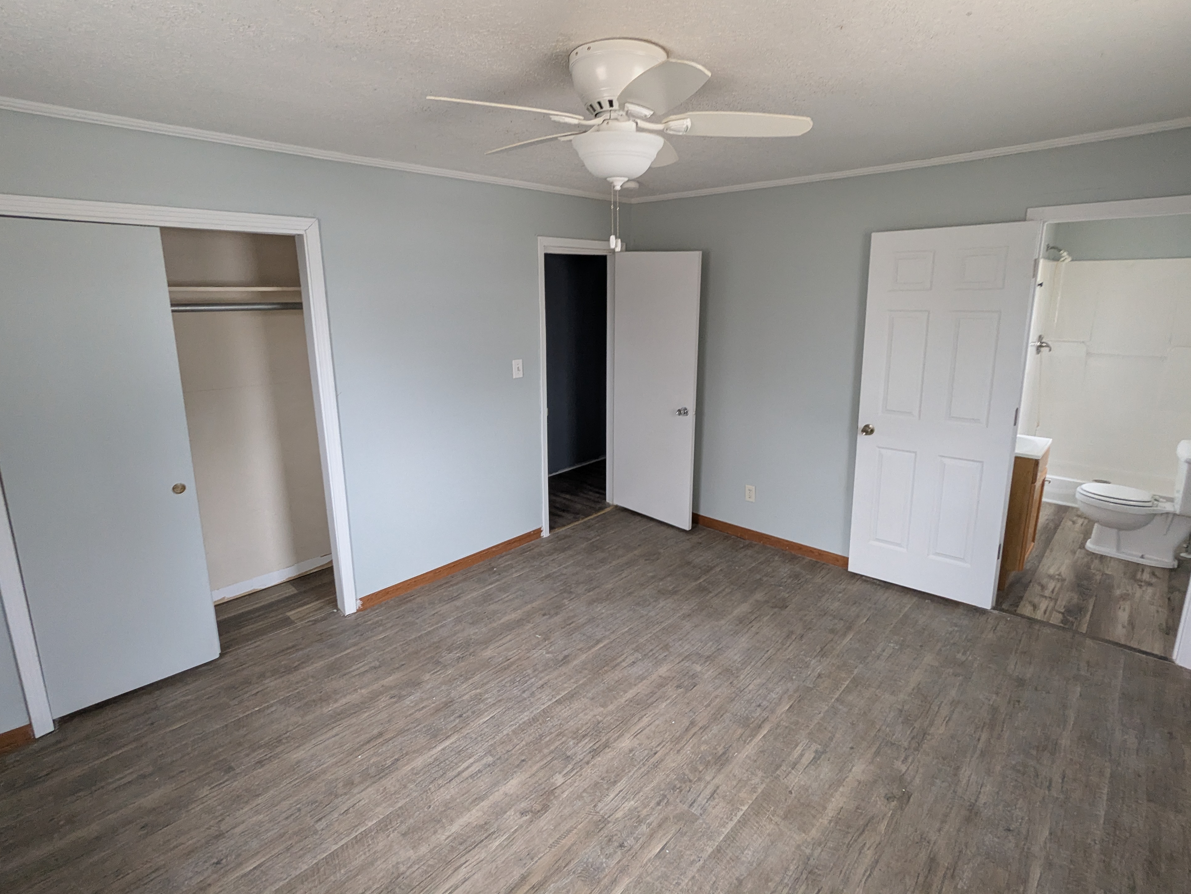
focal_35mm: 17
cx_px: 606
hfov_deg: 91.0
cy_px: 419
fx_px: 585
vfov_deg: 74.7
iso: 216
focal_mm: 2.35
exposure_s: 1/26.3
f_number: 2.2
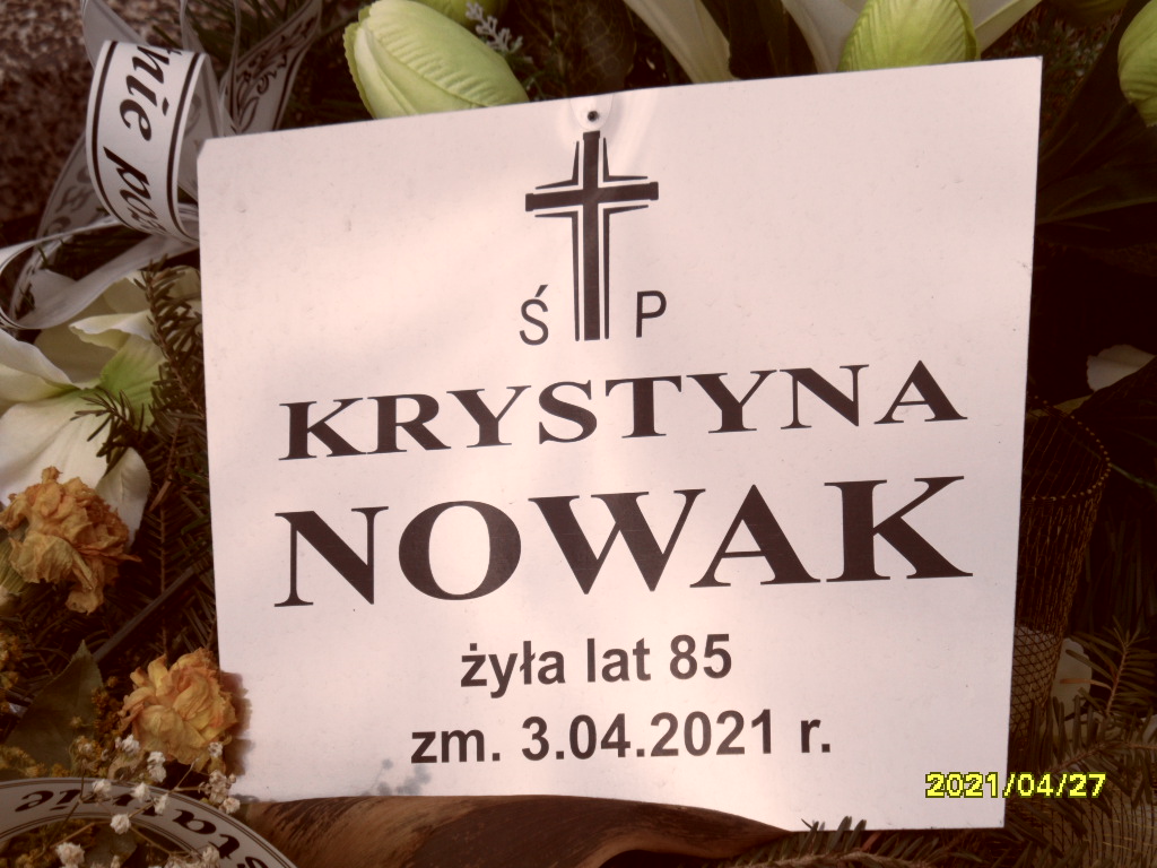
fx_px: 3342
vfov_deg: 14.8
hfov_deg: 19.6
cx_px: 578
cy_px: 434
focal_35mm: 100
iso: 80
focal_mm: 16.3
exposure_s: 1/1000
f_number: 4.4
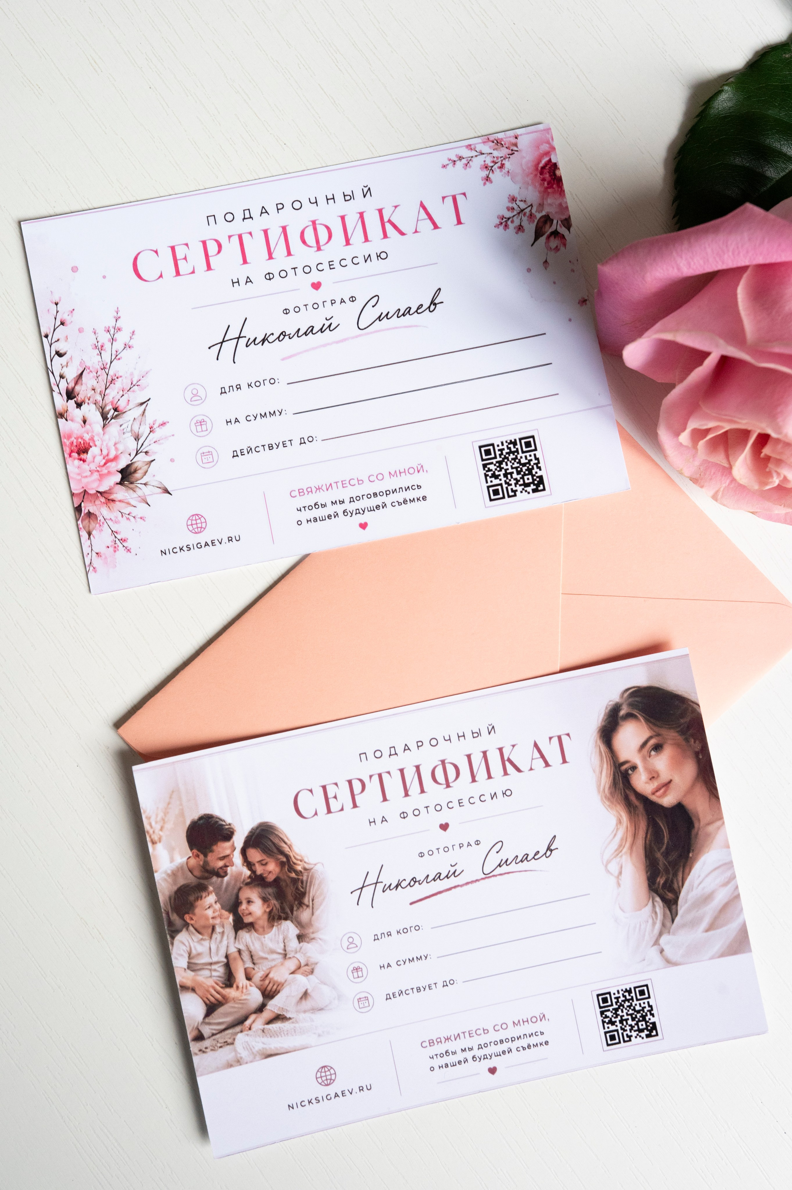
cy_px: 595
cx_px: 396
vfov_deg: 54.5
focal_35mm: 35
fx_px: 1156
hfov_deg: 37.8
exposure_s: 1/125
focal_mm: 35
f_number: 8
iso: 4000
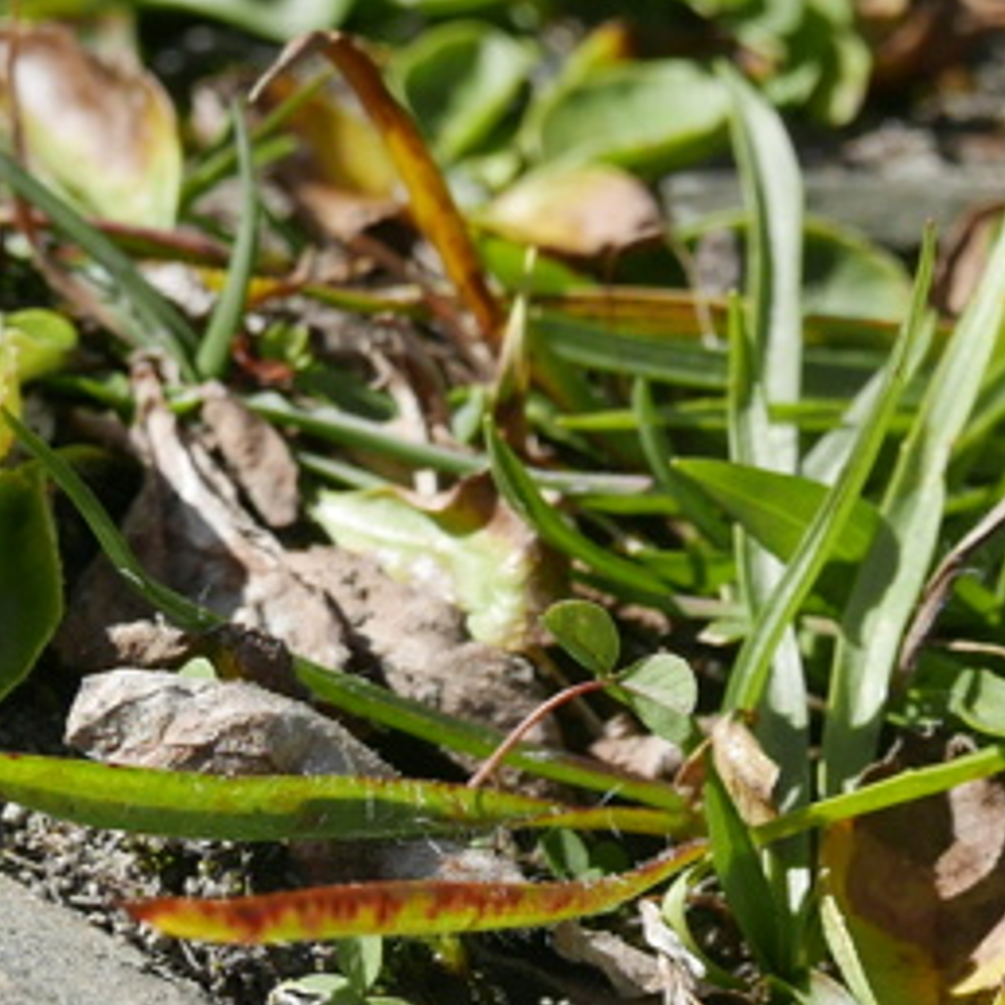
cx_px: 1354
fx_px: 5190
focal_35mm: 158
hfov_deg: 10.8
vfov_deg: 11.0
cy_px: 989
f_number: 5.6
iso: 200
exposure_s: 1/500
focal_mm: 17.9
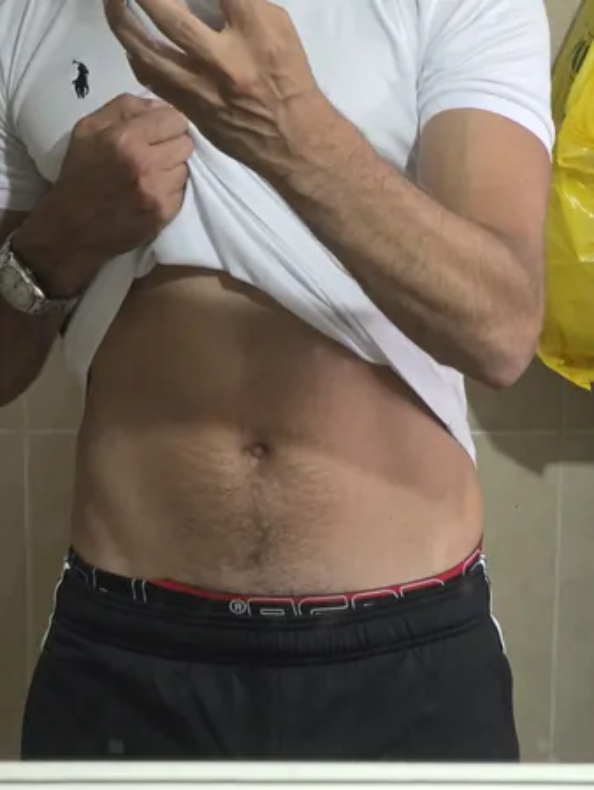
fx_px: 2629
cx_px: 297
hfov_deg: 12.9
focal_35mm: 115
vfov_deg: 17.1
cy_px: 395
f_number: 3.4
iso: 1250
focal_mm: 18.6
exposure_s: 1/50
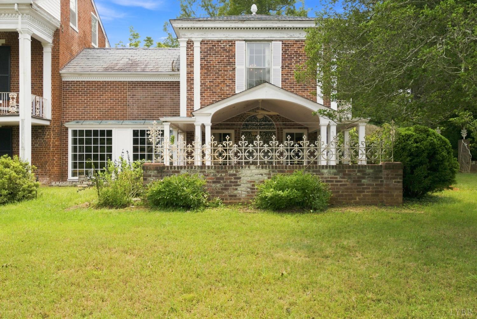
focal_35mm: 30
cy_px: 160
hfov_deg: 61.9
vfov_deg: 43.7
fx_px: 398
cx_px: 238
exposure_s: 1/500
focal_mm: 30
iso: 800
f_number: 7.1
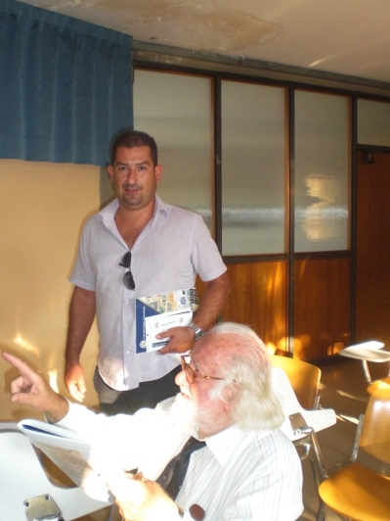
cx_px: 195
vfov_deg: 49.0
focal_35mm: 38
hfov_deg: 37.7
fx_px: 571
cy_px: 260
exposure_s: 1/60
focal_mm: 6.3
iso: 200
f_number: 3.1
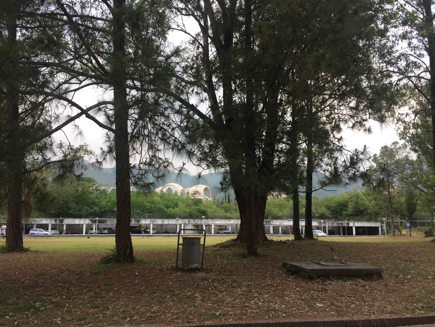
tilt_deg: +9.9
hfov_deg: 61.7
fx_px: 364
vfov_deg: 48.2
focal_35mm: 29
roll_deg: -1.1
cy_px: 164
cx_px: 218
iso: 32
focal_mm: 4.15
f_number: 2.2
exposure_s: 1/151
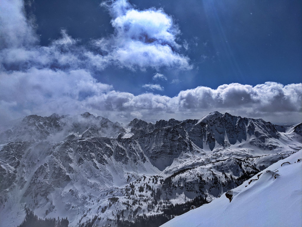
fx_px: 236
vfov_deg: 51.4
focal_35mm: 27
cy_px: 114
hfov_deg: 65.3
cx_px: 151
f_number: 1.73
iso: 77
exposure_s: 1/23256
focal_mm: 4.38
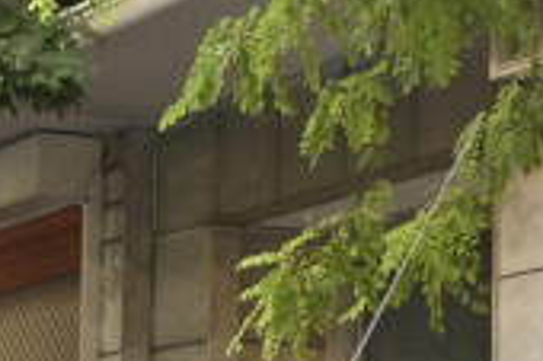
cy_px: 446
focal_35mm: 190
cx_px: 227
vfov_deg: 7.2
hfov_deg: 10.8
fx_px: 2863
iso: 6400
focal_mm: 49
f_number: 8
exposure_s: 1/500
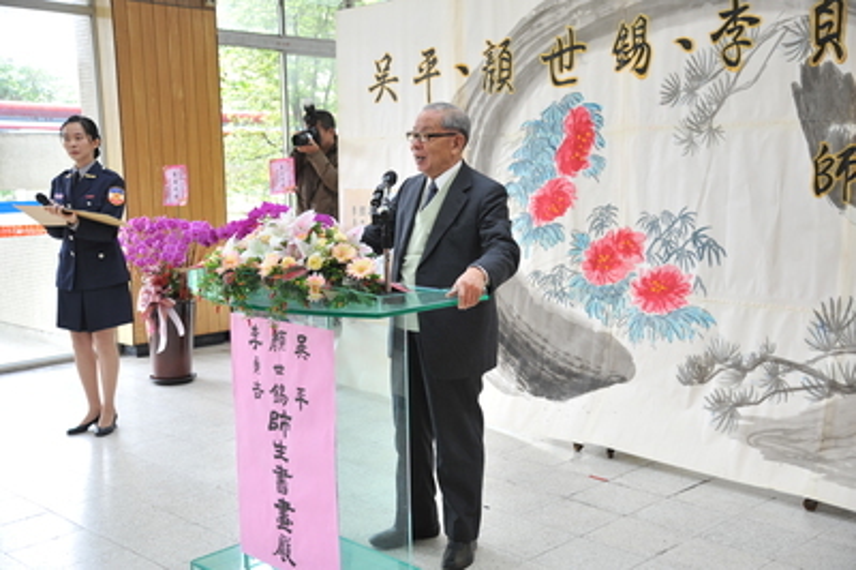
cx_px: 428
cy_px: 285
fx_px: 1045
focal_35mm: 44
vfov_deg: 30.5
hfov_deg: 44.5
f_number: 4
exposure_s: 1/60
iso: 640
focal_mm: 44
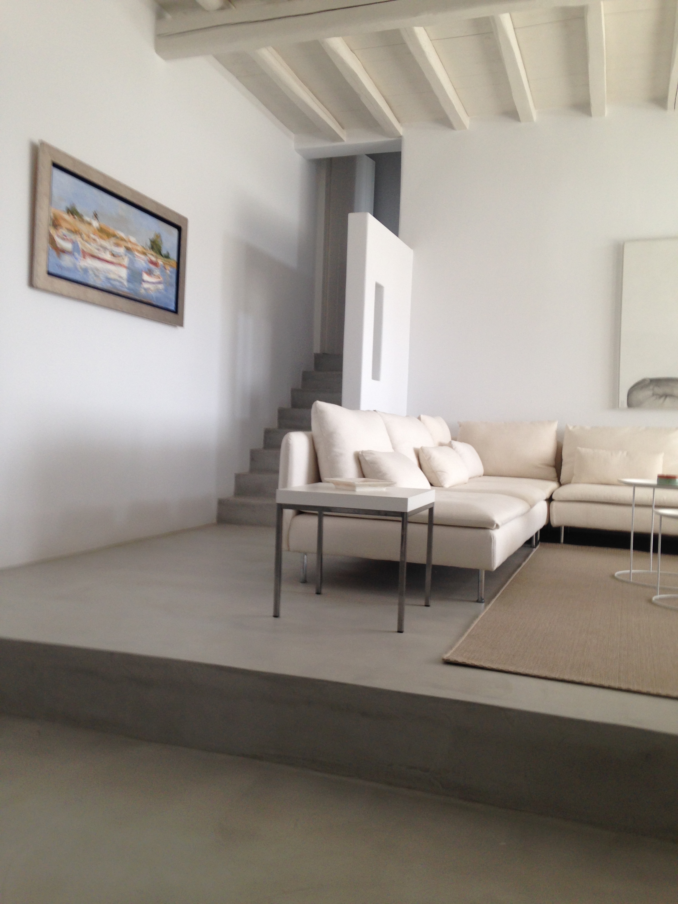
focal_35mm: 33
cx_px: 339
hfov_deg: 42.9
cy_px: 452
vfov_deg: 55.4
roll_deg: -2.1
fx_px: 862
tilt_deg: -0.6
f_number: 2.4
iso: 50
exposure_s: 1/30
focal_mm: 4.12
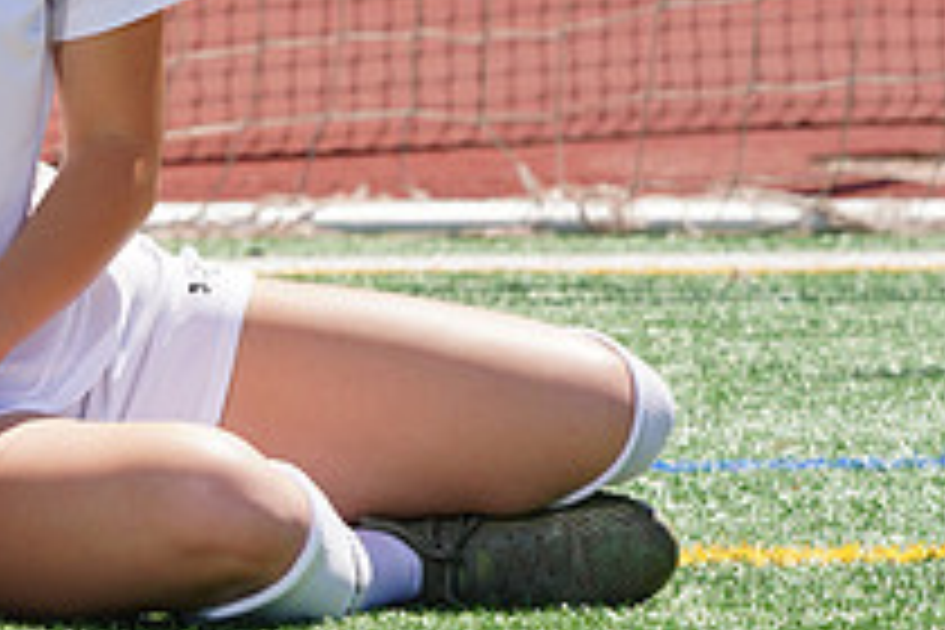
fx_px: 18531
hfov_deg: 2.9
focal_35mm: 706
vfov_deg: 1.9
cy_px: -153
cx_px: -180
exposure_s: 1/250
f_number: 13
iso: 200
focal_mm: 256
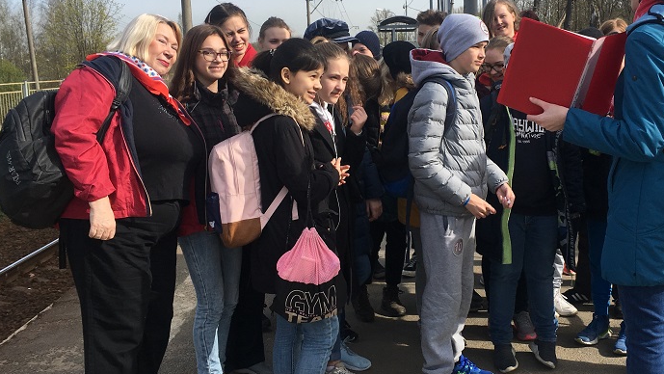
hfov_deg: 46.2
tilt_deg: -6.5
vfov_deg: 27.1
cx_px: 392
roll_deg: +0.6
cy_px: 169
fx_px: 775
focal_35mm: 44
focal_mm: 4.15
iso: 25
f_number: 2.2
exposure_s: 1/1166
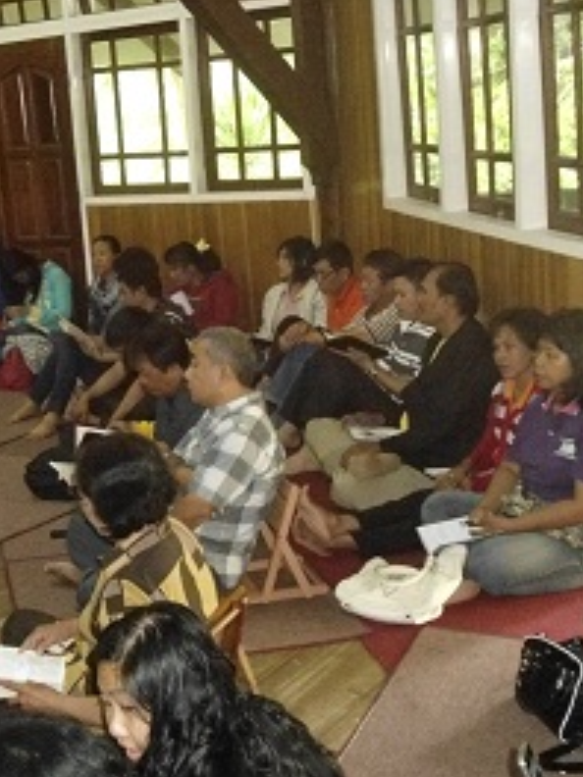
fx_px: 1258
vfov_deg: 34.3
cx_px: 141
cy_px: 388
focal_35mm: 56
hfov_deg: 25.8
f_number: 3.2
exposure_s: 1/40
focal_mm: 6.7
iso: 1600
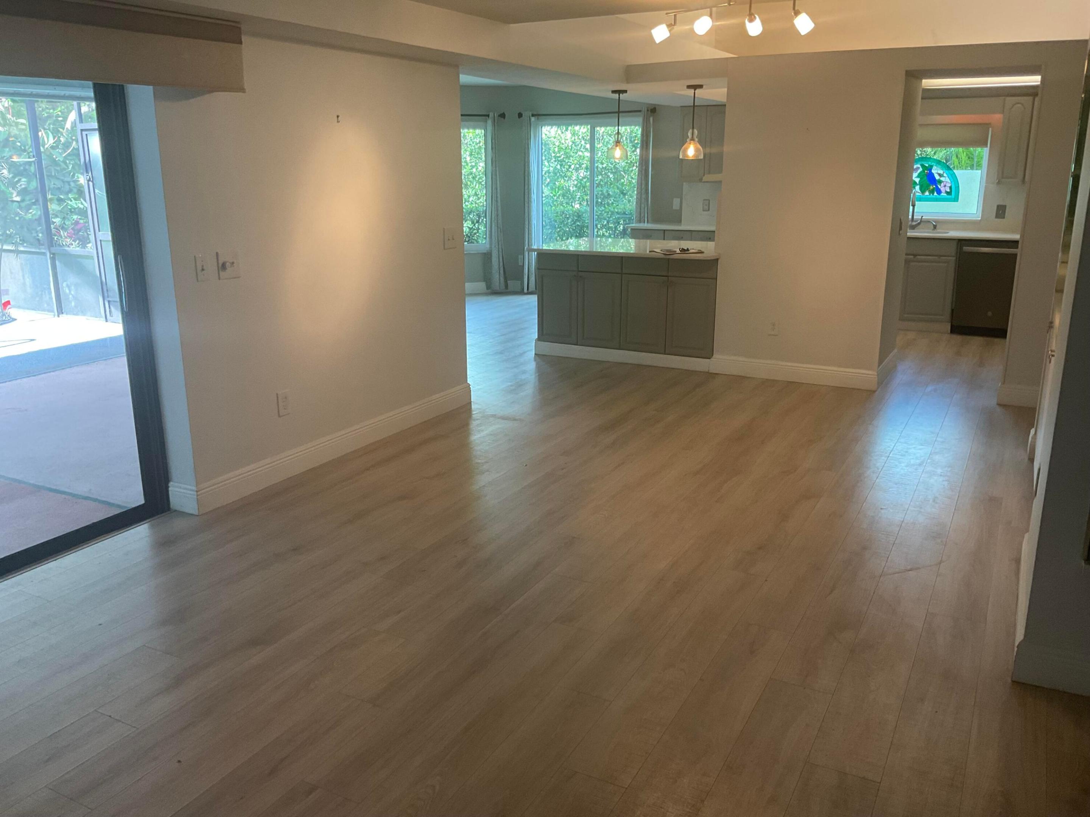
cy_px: 408
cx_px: 545
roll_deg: -0.1
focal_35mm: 29
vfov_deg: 48.2
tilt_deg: -14.3
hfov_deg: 61.7
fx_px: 913
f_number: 1.8
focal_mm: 3
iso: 80
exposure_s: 1/60
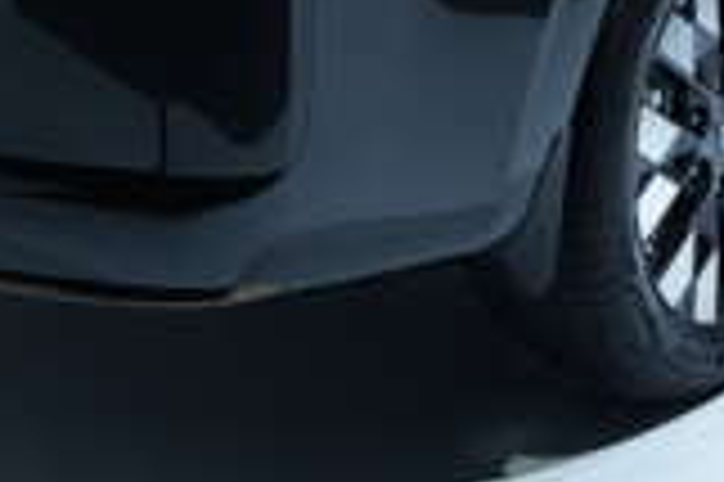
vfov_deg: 9.6
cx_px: 360
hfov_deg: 15.0
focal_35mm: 137
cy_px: -333
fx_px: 2752
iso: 1600
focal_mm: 35
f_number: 4
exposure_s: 1/100
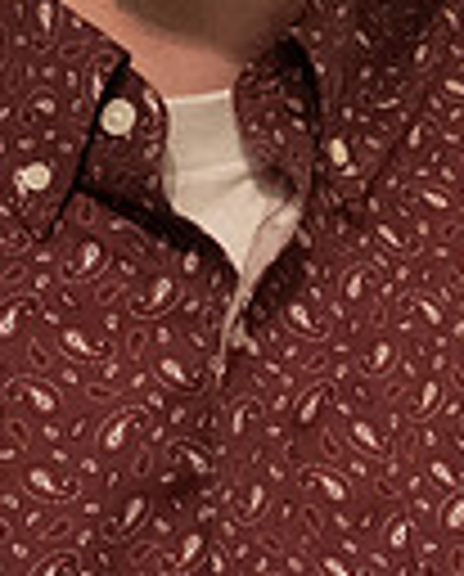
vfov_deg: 6.4
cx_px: 734
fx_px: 5080
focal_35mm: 297
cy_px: -227
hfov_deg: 5.2
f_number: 6.3
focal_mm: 70
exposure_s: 1/250
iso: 16000
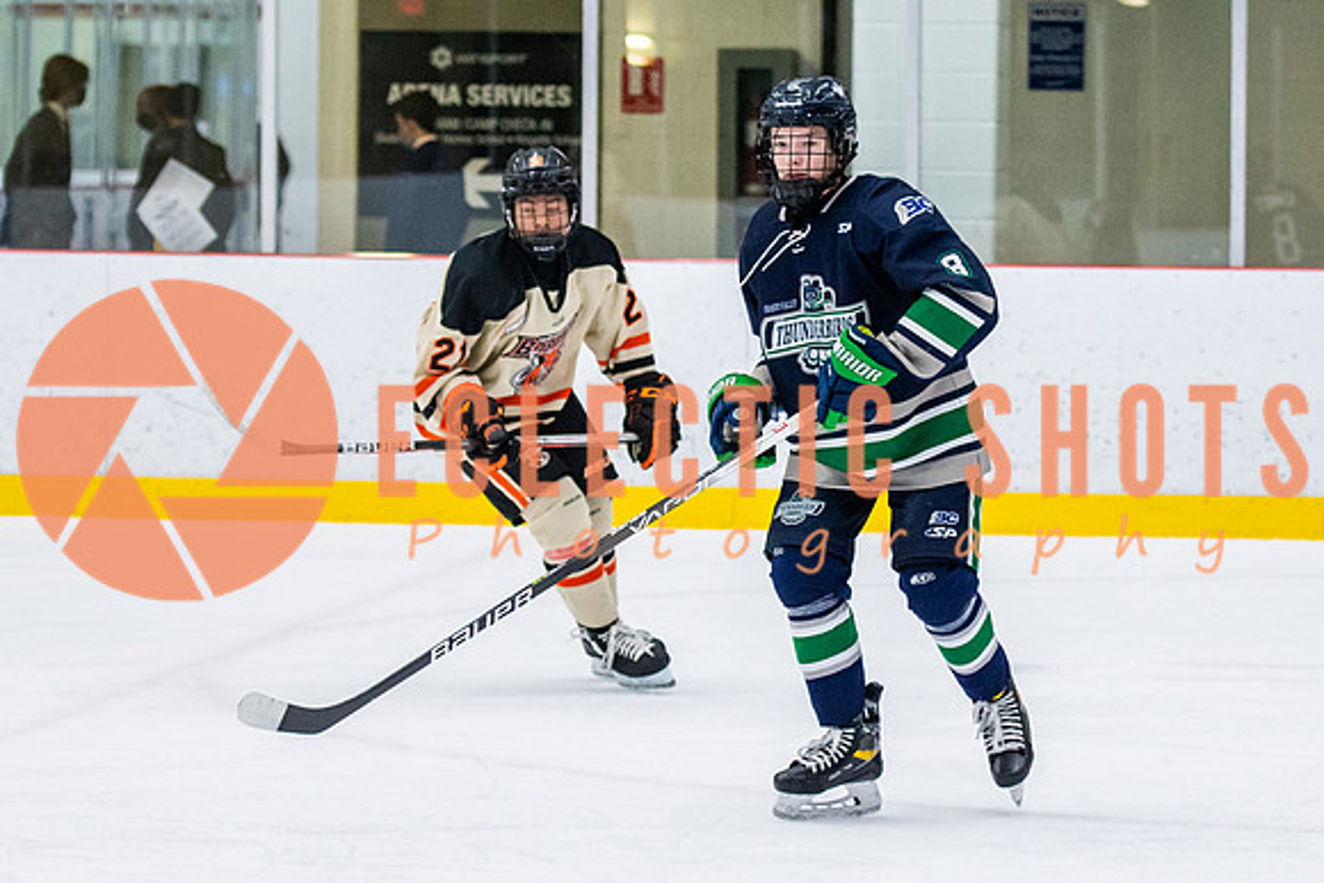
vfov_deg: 7.4
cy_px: 331
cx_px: 885
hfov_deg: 11.0
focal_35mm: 187
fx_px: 6873
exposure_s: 1/640
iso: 1800
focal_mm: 80
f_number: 2.8
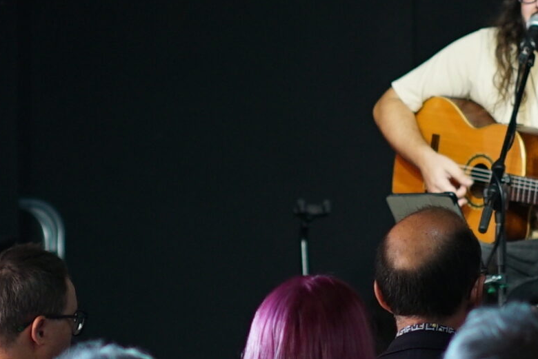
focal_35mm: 246
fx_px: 3678
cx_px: 288
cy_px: 162
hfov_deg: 8.4
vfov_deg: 5.6
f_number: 2.2
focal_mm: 50
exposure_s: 1/100
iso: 400
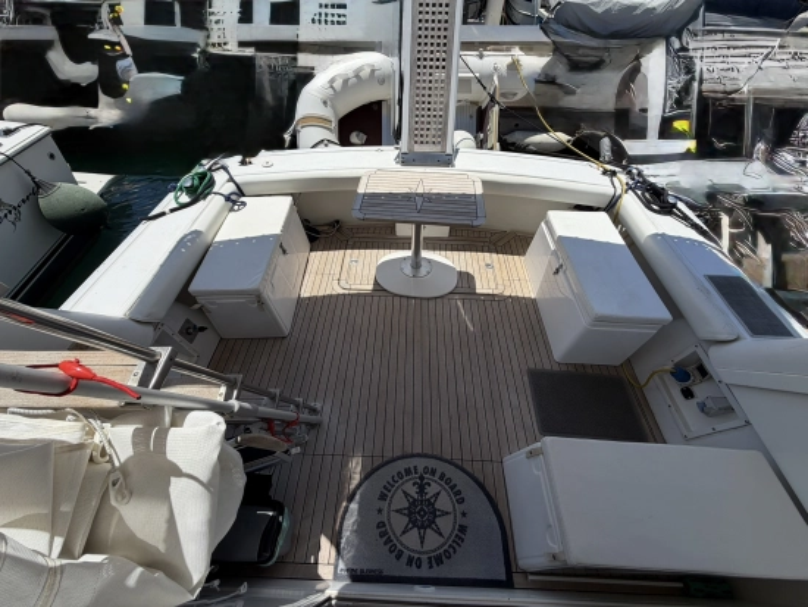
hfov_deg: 102.0
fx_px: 327
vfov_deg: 85.7
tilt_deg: -50.8
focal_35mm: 14
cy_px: 304
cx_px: 404
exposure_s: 1/1087
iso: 20
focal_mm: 2.22
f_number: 2.2
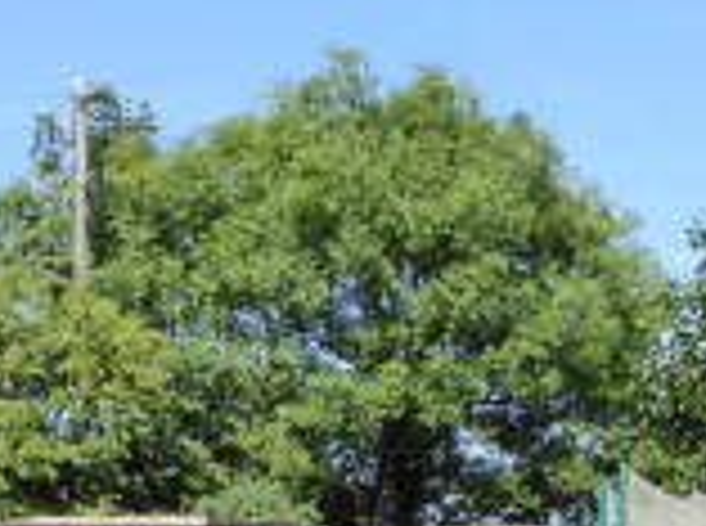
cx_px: 326
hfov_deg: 21.1
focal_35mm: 93
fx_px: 1892
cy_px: 758
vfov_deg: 14.8
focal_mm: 4.3
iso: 200
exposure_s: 1/640
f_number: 3.5
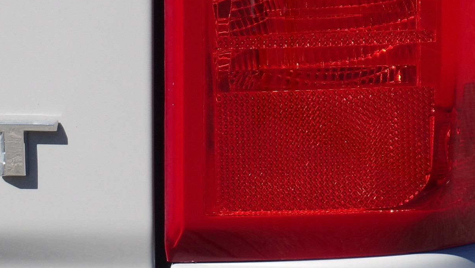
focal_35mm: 841
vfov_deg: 1.4
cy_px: 162
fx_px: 10594
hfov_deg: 2.6
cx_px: 4
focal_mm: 65.2
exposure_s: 1/355
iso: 100
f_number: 4.2
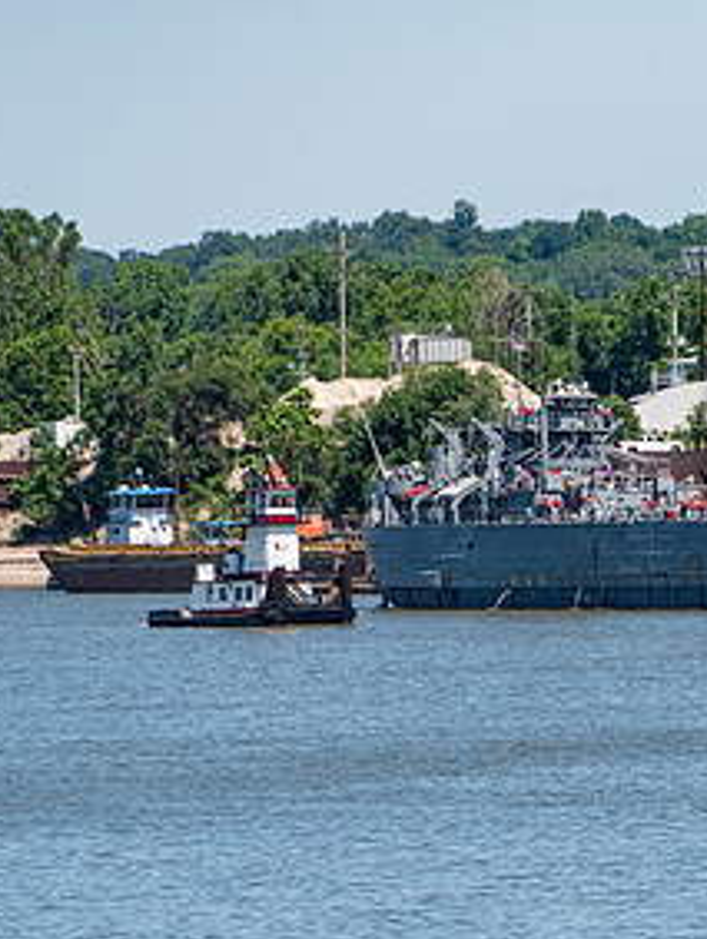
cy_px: 611
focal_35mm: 625
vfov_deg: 3.2
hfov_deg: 2.4
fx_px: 16982
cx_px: 722
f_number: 8
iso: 64
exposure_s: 1/250
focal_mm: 300
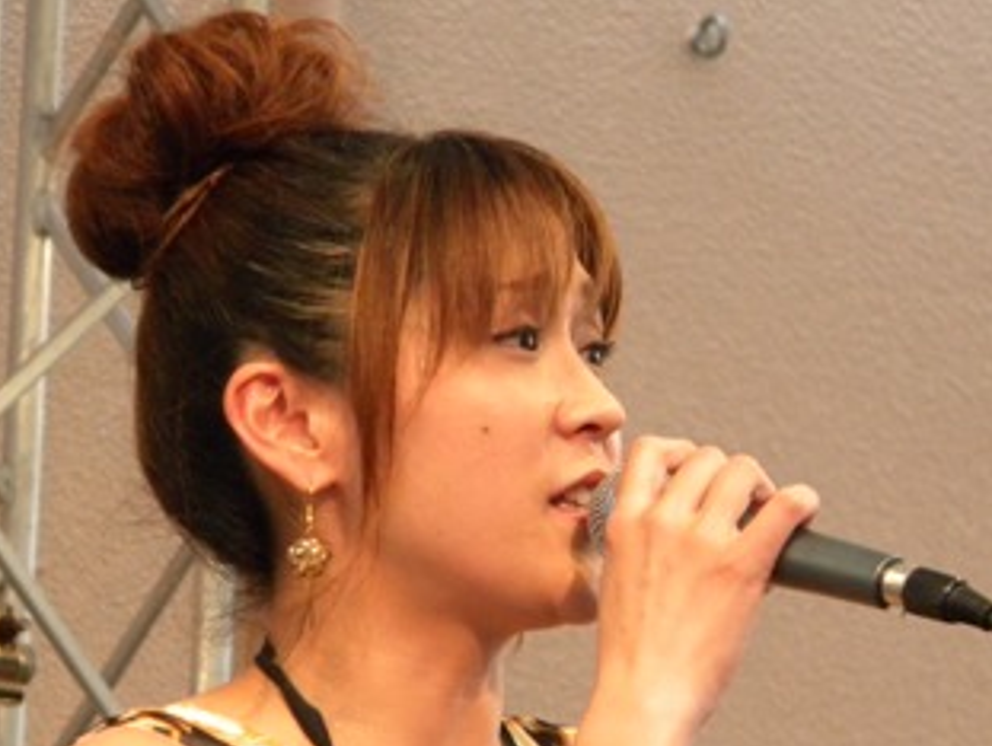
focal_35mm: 344
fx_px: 9870
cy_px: 403
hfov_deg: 5.8
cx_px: 388
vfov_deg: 4.3
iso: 511
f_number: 5.4
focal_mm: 50.4
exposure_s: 1/140
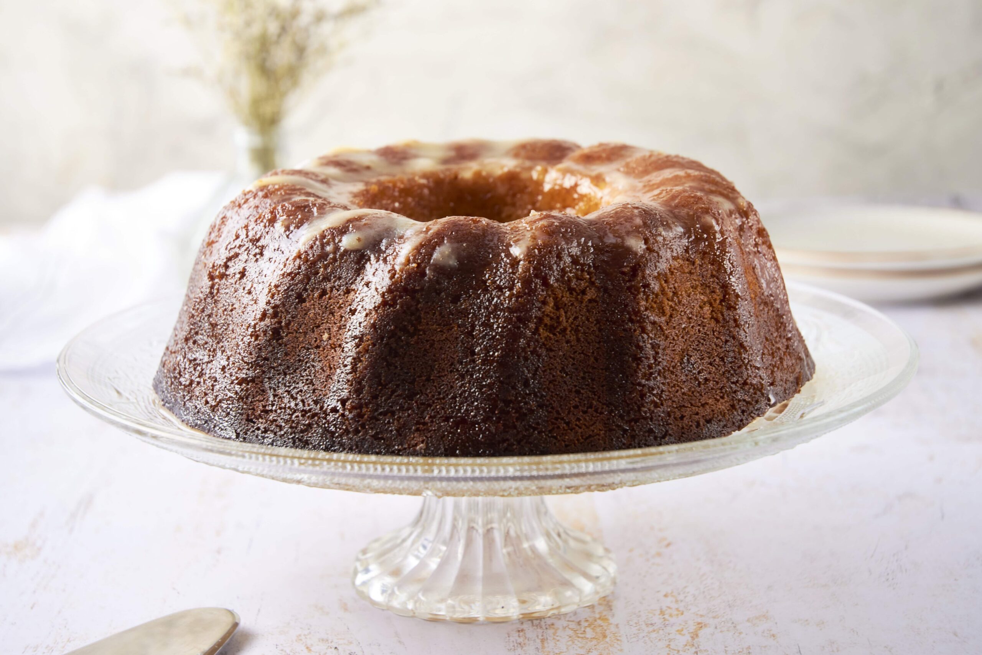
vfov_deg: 16.3
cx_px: 491
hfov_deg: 24.2
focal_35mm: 84
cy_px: 328
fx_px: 2291
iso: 100
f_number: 8
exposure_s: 1/100
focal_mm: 56
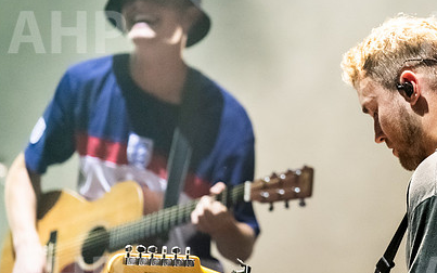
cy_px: 154
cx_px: 347
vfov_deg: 3.6
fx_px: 4312
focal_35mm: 362
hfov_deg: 5.8
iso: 4000
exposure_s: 1/800
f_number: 2.8
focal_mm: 180
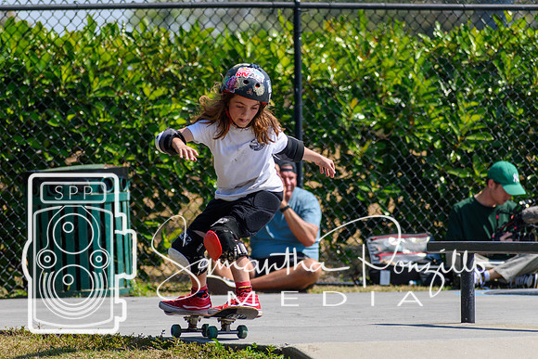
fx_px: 5381
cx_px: 269
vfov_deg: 3.8
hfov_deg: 5.7
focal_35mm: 360
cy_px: 180
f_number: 6
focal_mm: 240
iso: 400
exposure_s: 1/2000
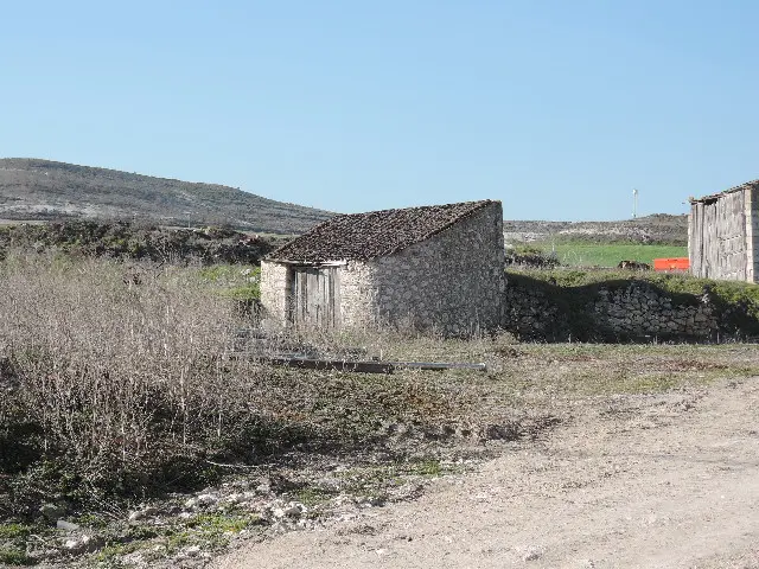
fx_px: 1644
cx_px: 380
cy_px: 284
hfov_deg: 26.0
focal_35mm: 75
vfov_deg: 19.6
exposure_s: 1/250
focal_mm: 16
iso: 80
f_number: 5.2
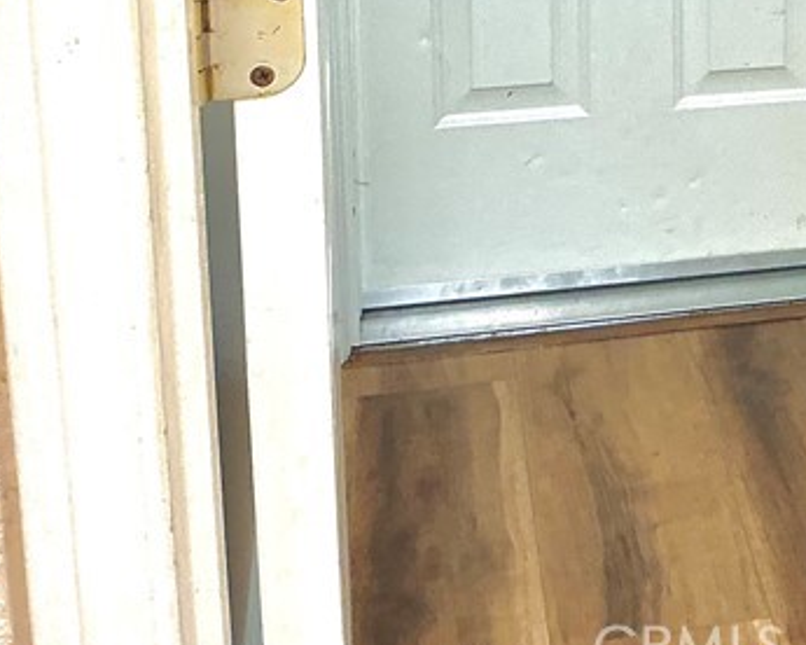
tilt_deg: -9.8
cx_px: 902
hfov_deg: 21.5
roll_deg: -1.6
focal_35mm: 84
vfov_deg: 17.1
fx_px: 2004
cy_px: -217
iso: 80
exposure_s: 1/60
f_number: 1.8
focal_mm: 3
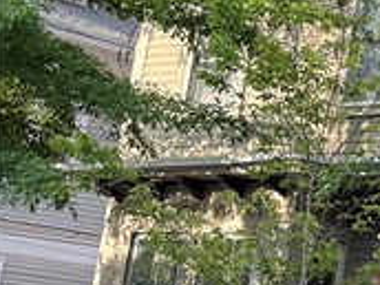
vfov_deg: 10.4
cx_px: 1122
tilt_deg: +12.7
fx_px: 1570
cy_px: 86
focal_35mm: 143
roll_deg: -2.2
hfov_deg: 10.3
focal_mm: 6.76
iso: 100
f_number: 1.78
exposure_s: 1/627
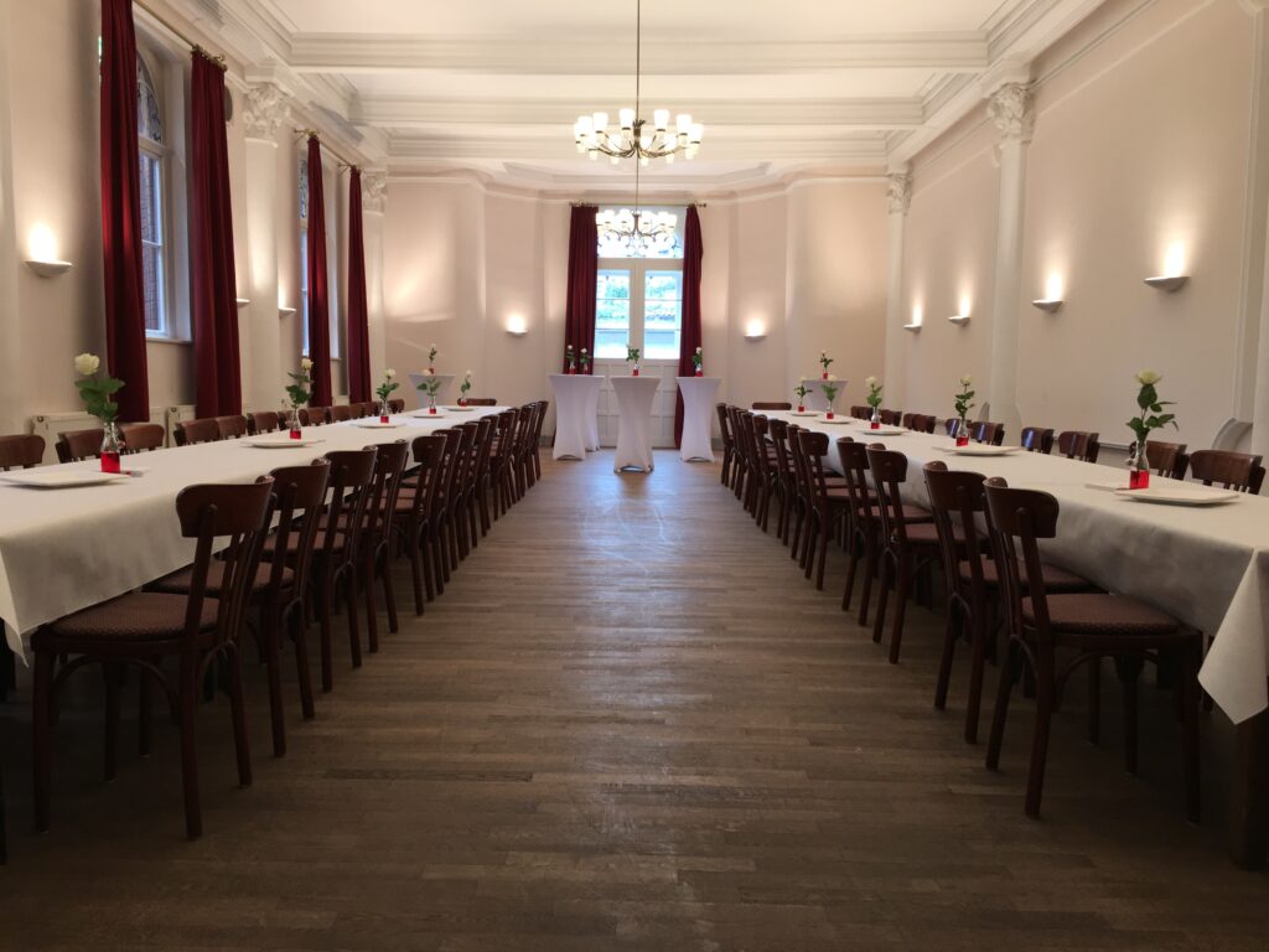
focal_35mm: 29
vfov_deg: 48.2
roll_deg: -1.5
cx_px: 634
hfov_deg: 61.7
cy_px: 476
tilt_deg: -5.4
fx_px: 1063
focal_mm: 4.15
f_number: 2.2
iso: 40
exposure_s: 1/33
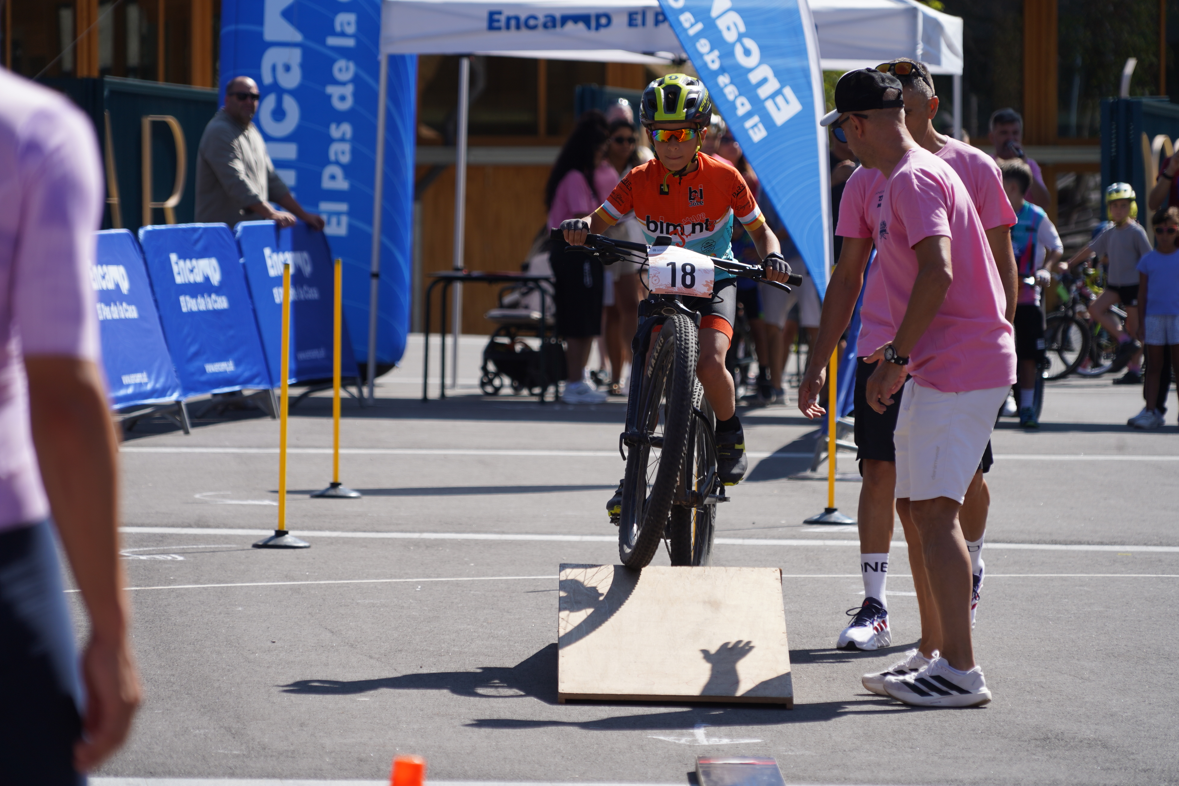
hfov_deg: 10.0
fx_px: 6713
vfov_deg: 6.7
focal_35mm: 205
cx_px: 590
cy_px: 393
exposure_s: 1/320
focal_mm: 205
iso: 100
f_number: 6.3
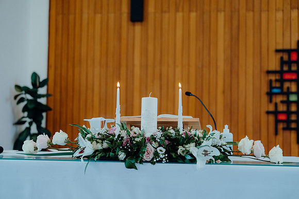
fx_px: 581
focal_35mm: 70
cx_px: 150
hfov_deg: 28.8
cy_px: 100
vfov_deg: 19.5
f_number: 2.8
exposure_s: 1/200
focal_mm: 70
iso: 640
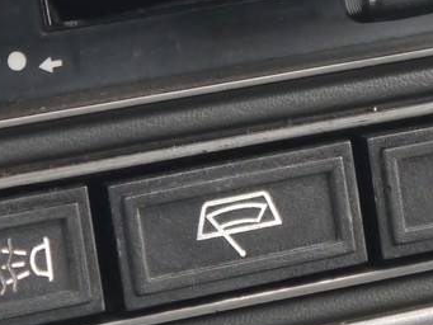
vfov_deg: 6.0
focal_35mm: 244
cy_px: -117
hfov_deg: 8.0
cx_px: 495
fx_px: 3053
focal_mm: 26
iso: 800
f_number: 4.7
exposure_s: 1/20
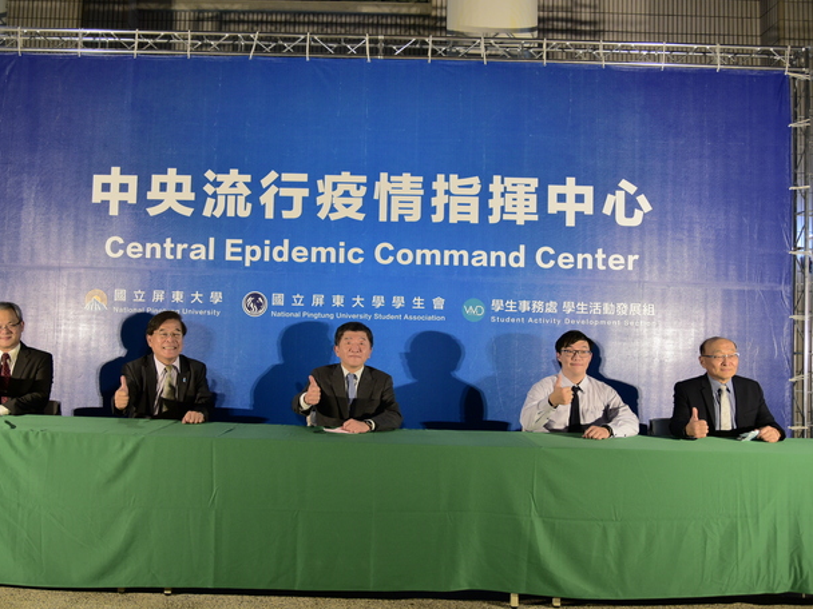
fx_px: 728
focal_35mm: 31
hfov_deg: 58.2
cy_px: 309
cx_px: 364
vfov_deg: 45.4
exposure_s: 1/60
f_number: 4
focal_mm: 28
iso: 2000
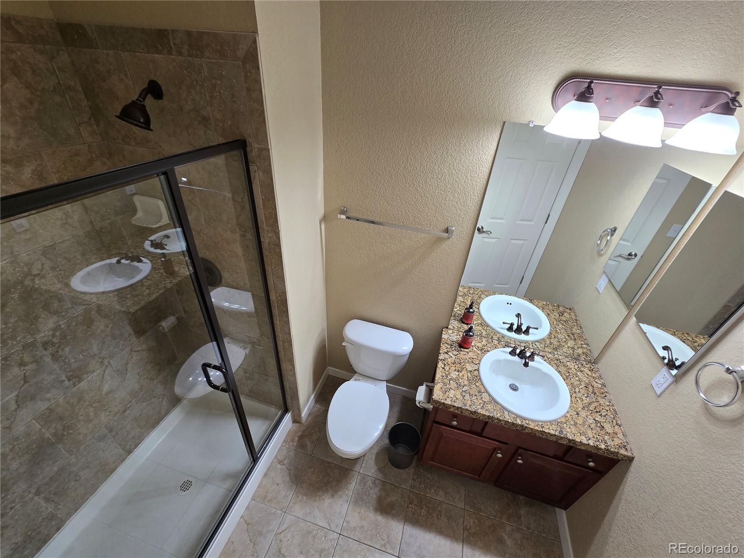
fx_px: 279
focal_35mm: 13
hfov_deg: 106.2
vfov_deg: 89.9
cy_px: 279
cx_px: 372
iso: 125
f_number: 2.2
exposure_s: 1/60
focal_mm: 2.2
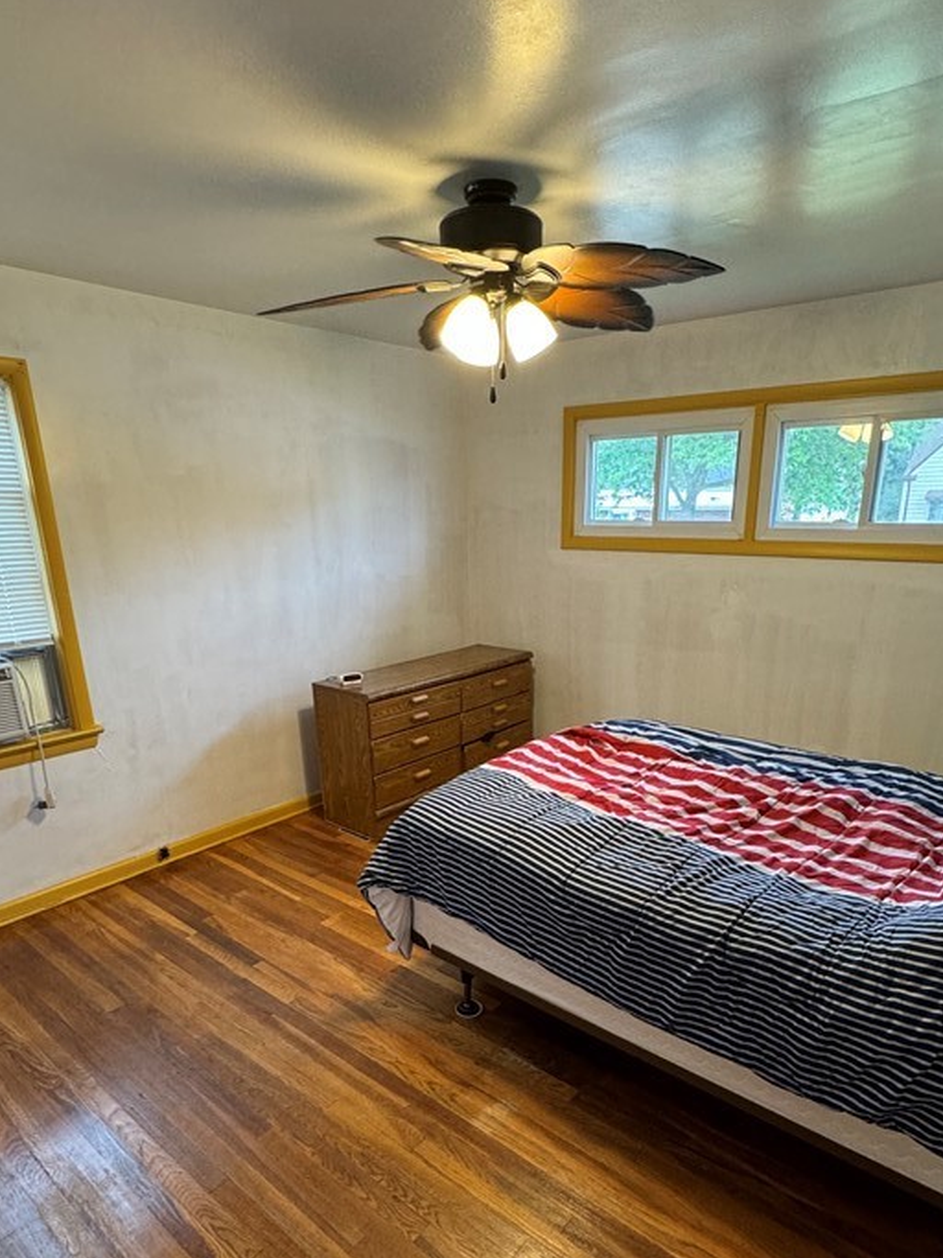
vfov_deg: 78.1
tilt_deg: -18.2
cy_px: 757
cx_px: 486
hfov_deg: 63.4
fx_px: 763
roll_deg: +0.9
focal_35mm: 21
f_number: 2.2
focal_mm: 2.22
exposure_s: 1/60
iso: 250
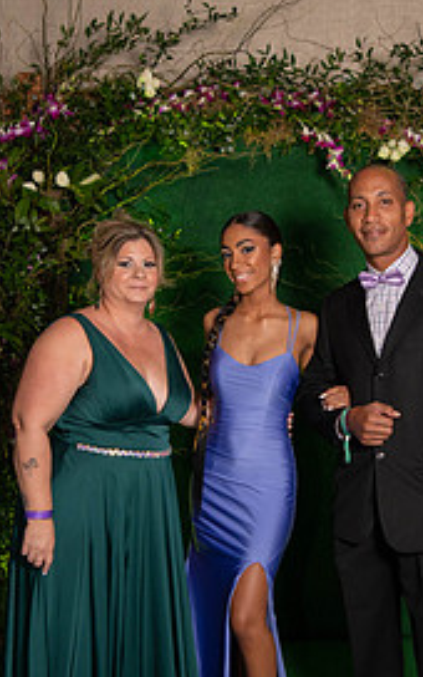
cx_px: 274
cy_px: 421
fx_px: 1088
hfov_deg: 21.9
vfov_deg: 34.4
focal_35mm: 59
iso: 800
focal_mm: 35
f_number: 5
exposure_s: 1/60
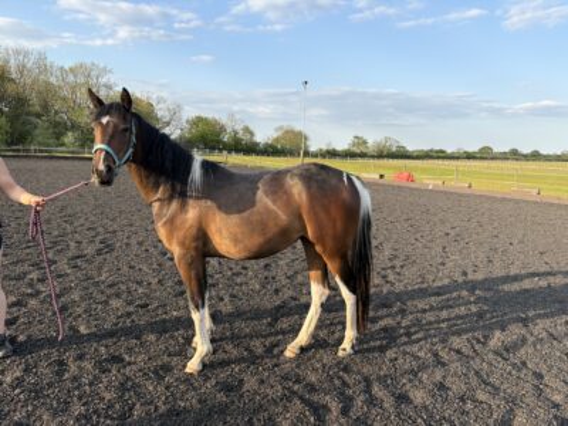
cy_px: 213
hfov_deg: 67.3
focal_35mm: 26
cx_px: 284
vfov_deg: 53.1
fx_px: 427
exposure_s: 1/1048
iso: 50
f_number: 1.6
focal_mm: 5.96
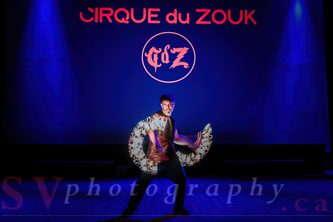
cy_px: 111
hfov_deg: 44.5
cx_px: 182
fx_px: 407
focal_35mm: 44
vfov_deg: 30.6
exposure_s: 1/5
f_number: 3.5
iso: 500
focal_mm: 37
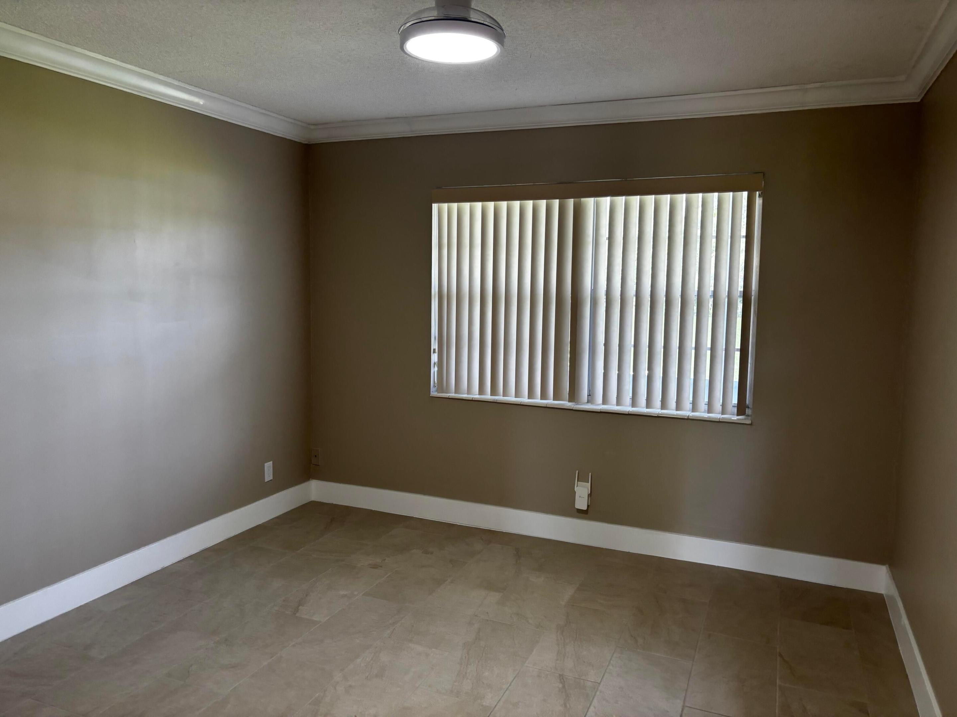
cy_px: 358
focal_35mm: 26
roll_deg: +0.2
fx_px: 719
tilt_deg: -4.8
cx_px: 478
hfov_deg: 67.3
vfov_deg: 53.1
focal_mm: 5.96
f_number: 1.6
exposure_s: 1/60
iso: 80
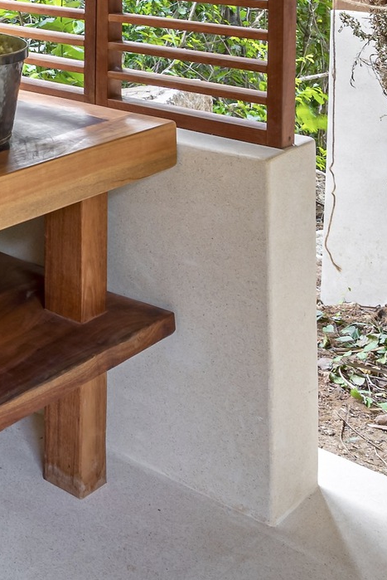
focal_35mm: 60
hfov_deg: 19.3
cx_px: -221
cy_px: -133
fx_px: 966
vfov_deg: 28.6
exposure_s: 1/3
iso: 100
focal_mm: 14
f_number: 9
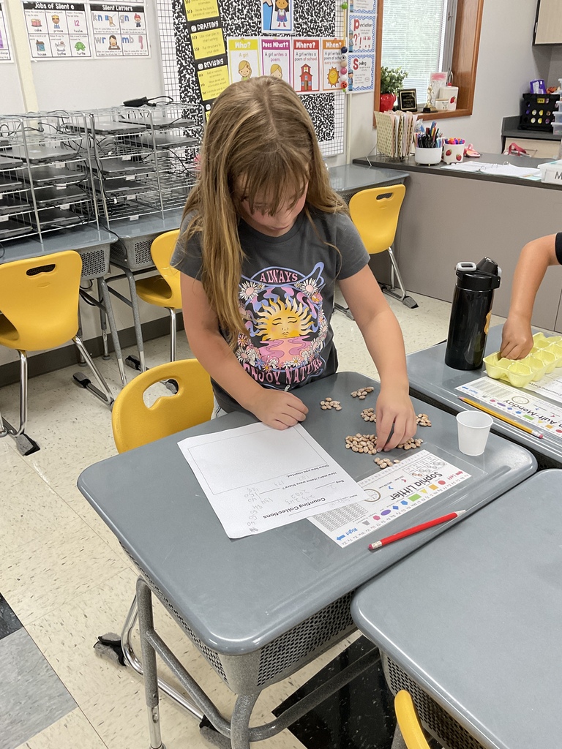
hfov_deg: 48.2
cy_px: 374
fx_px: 628
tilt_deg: -27.1
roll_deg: +1.1
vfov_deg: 61.7
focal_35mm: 29
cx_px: 281
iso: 100
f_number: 1.8
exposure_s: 1/60
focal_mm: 3
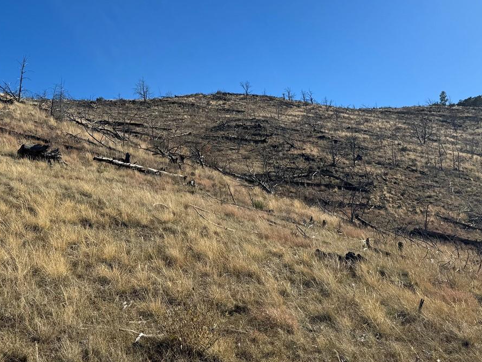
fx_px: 599
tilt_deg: +9.7
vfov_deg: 33.6
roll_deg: +0.7
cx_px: 226
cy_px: 156
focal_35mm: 43
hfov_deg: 43.8
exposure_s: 1/4608
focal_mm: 6.76
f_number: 1.78
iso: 80
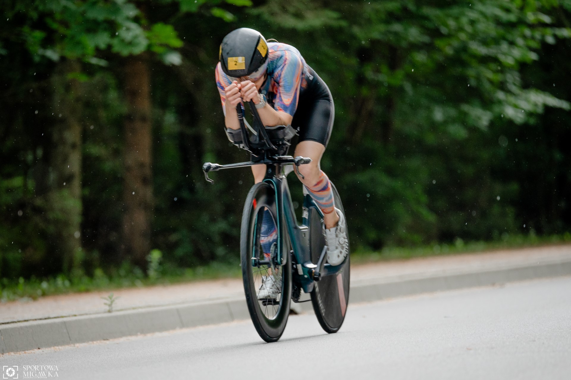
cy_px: 233
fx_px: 4700
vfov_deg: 4.6
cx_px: 242
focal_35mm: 297
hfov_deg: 7.0
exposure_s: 1/640
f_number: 2.8
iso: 500
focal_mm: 200
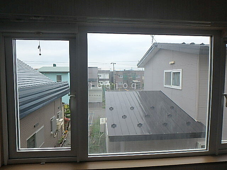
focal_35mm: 21
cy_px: 85
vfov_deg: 63.4
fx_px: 138
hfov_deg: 79.0
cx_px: 114
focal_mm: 3.7
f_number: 3.5
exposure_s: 1/640
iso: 125
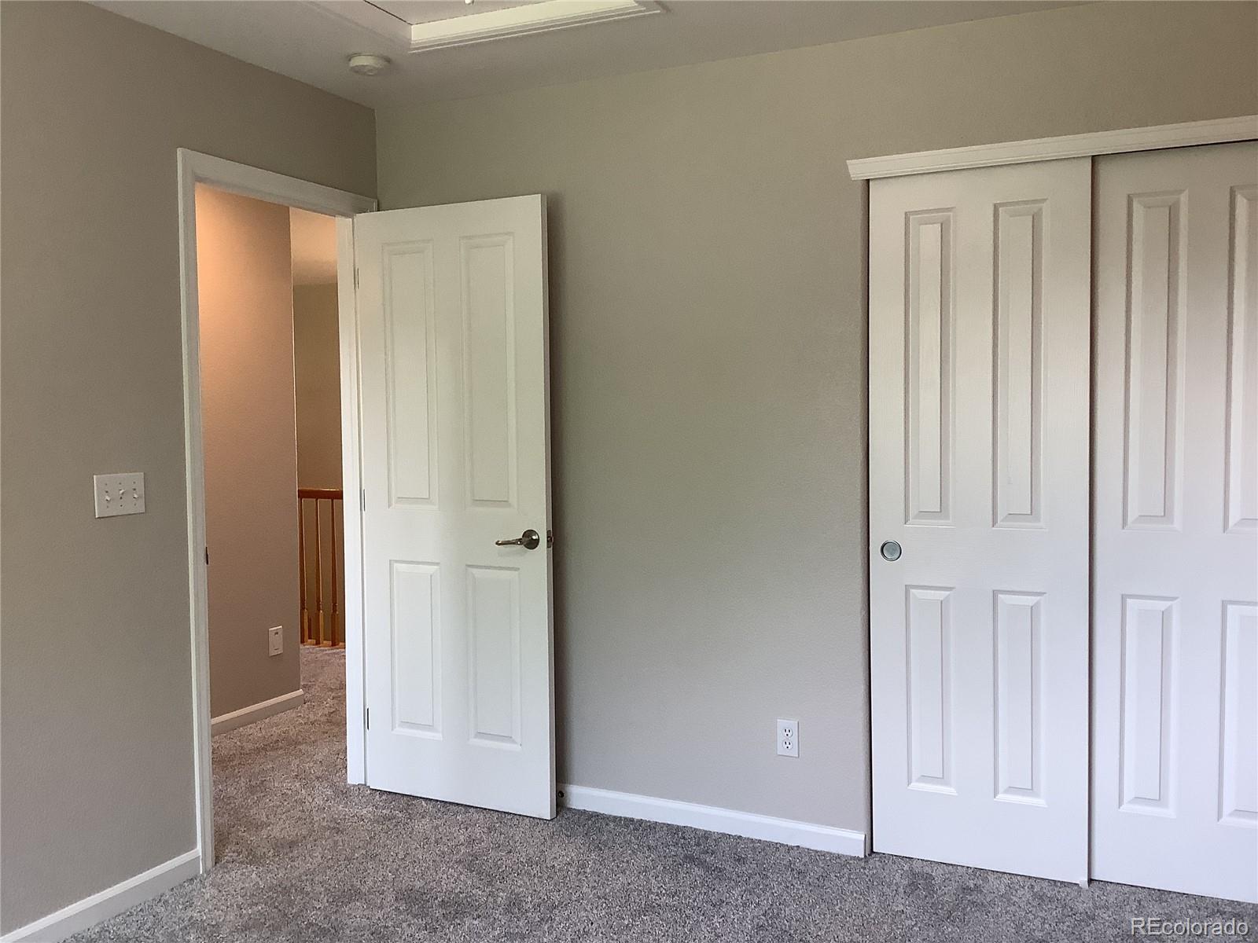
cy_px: 472
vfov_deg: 45.4
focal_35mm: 31
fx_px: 1127
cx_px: 629
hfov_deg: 58.4
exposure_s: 1/60
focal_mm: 3.3
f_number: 2.4
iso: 80
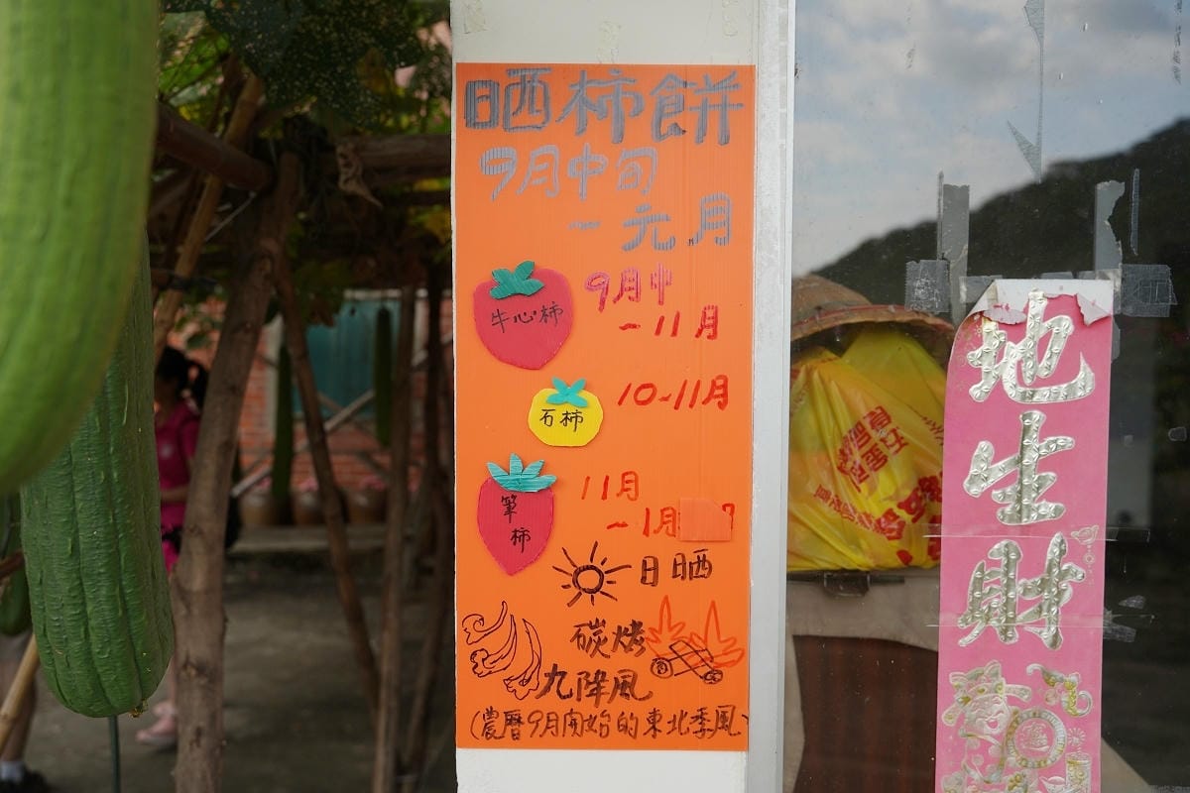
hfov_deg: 50.7
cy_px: 396
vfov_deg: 35.1
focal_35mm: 38
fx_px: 1256
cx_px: 595
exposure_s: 1/80
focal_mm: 38
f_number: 4.5
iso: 100
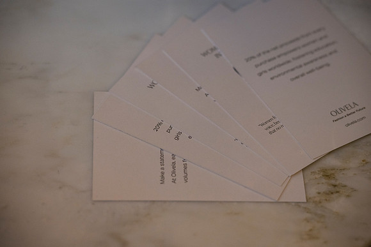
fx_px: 1082
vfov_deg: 13.0
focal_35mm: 105
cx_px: 186
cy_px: 124
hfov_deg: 19.5
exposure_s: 1/160
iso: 1250
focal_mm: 105
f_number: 3.2
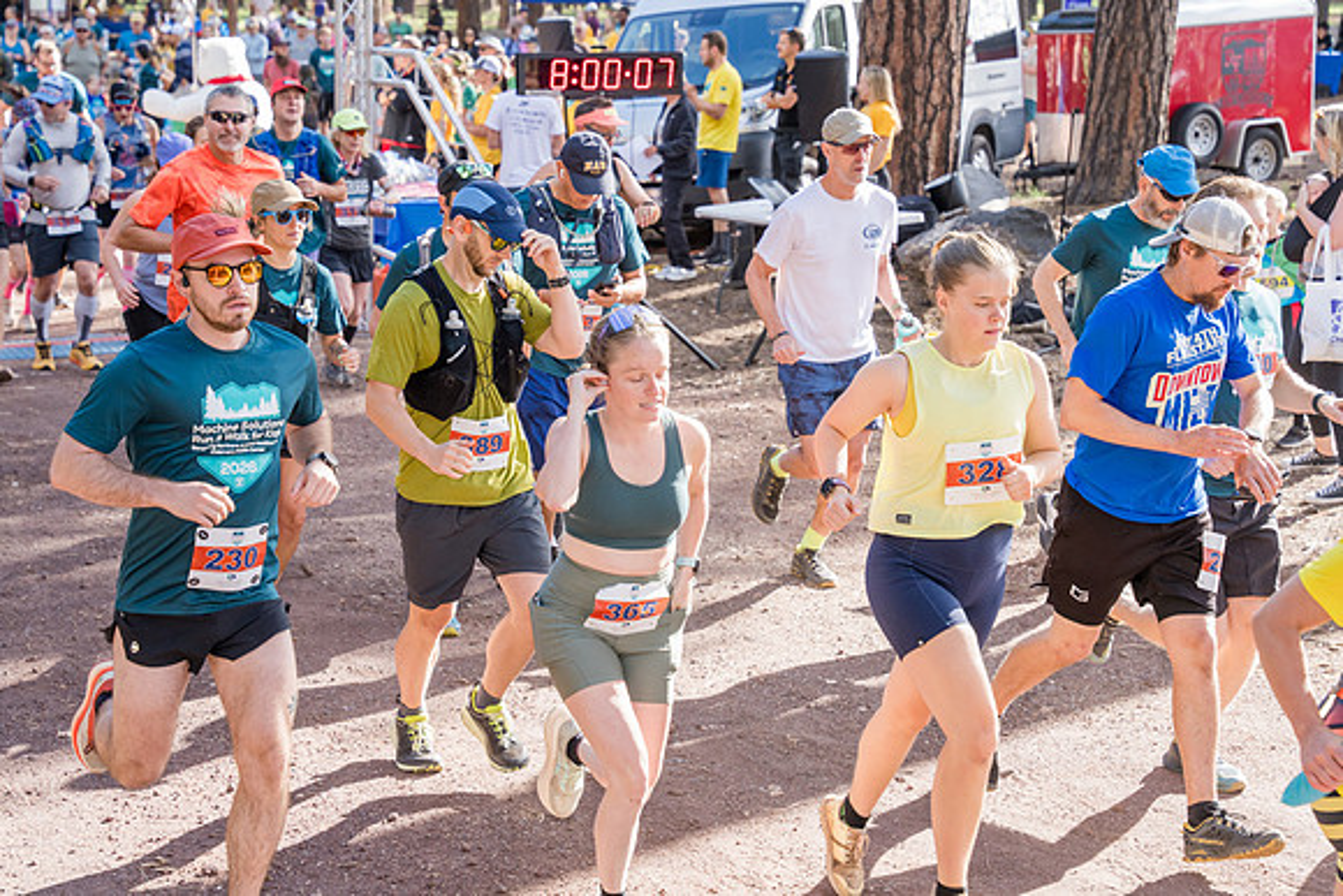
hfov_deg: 28.8
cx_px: 672
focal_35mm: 70
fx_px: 2612
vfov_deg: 19.5
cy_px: 448
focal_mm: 70
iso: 800
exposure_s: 1/500
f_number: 5
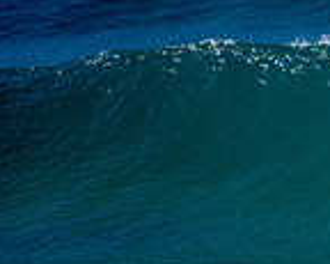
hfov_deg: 1.0
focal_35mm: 1888
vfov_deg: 0.8
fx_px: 18427
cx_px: 662
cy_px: 56
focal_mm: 500
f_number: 5.6
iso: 125
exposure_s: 1/1600
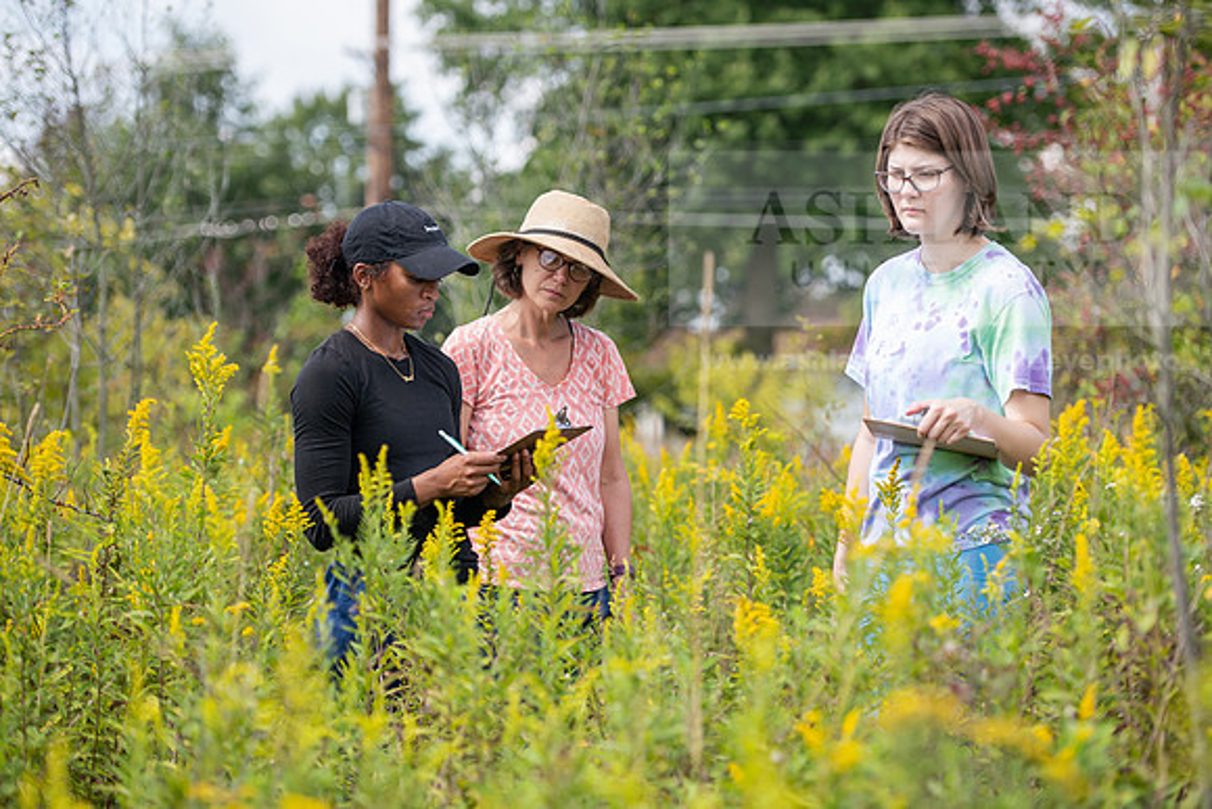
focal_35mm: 95
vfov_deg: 14.4
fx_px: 3199
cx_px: 606
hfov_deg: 21.5
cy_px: 404
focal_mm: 95
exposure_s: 1/320
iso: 64
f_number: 3.2
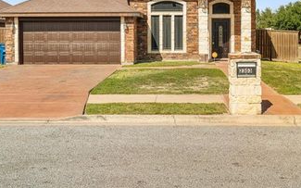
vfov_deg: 27.1
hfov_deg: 42.5
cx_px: 173
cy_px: 49
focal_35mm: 47
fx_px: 385
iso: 100
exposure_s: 1/25
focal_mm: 30
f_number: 8
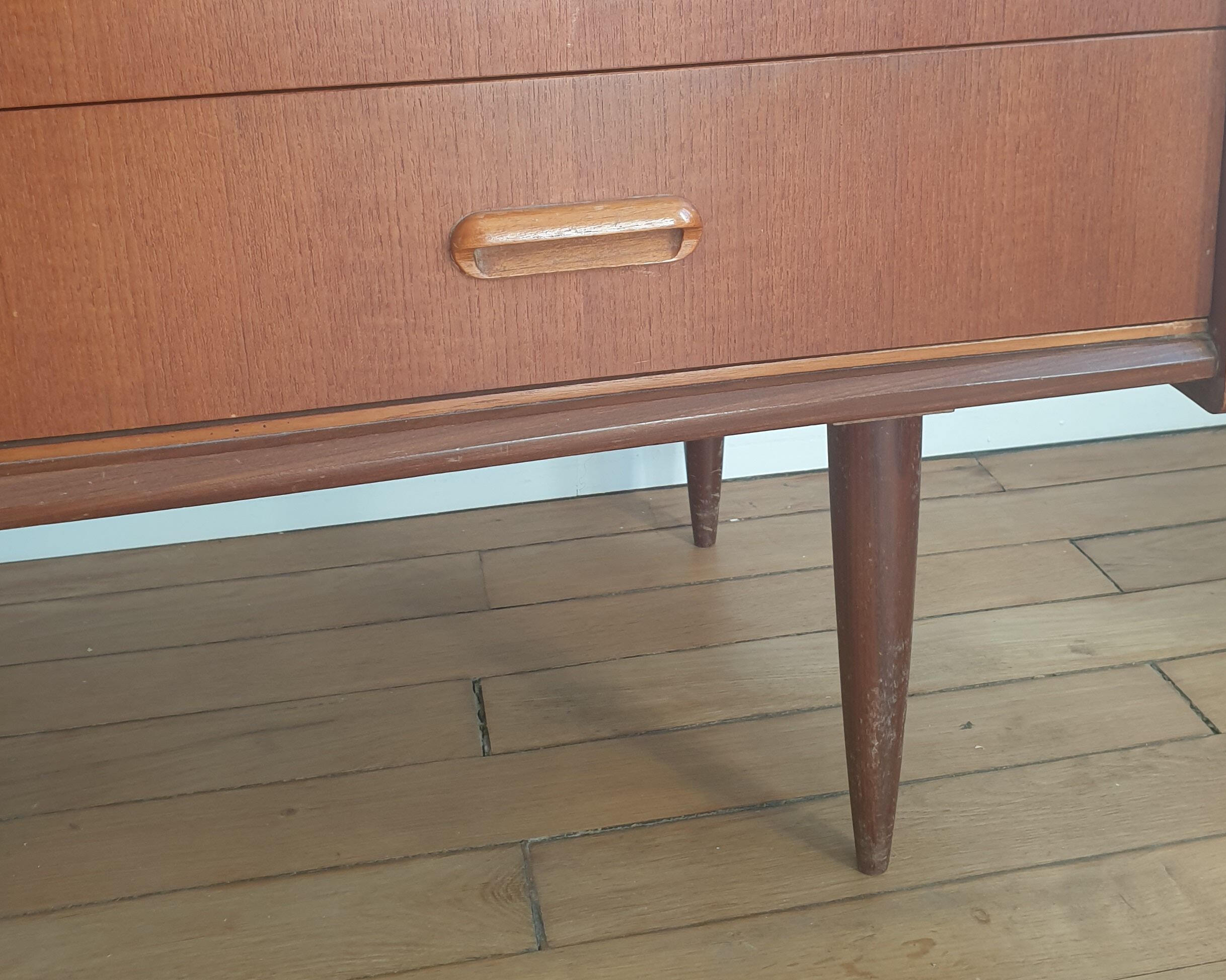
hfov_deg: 43.8
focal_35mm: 42
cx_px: 624
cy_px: 209
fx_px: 1524
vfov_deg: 34.7
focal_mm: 4.3
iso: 80
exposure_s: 1/50
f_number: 2.4
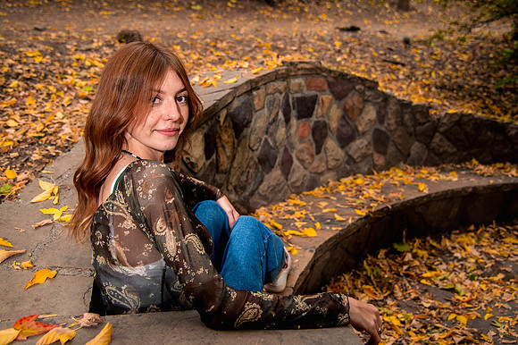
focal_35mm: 38
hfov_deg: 51.2
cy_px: 154
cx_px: 259
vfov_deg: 35.4
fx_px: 540
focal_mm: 34
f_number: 4
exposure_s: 1/160
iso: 400
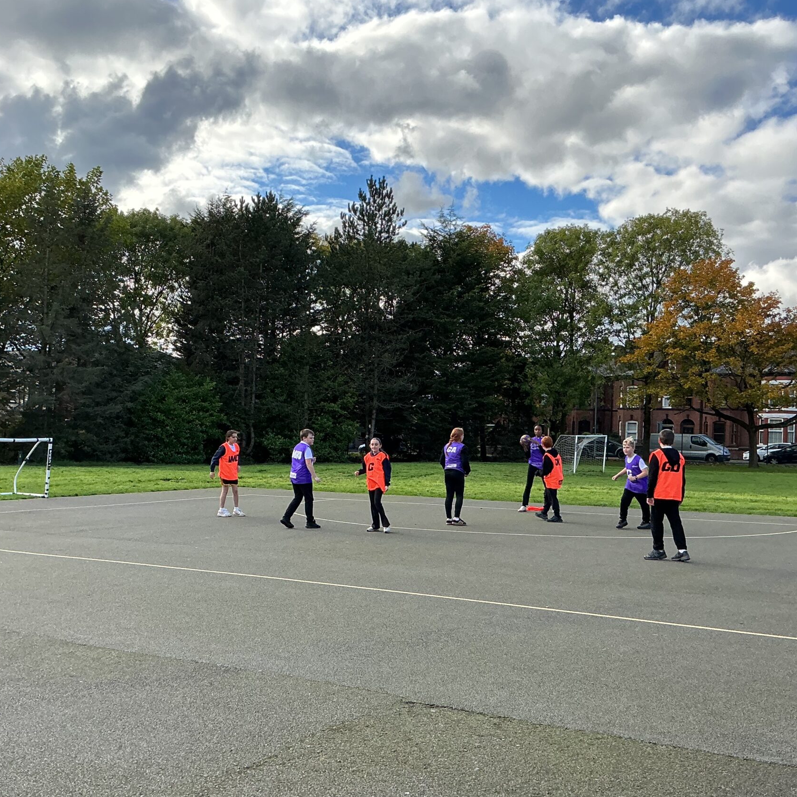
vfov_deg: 42.8
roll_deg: -1.5
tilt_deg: +1.5
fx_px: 1016
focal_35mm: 39
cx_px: 388
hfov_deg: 42.8
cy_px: 420
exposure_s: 1/842
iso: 25
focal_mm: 3
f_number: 1.8
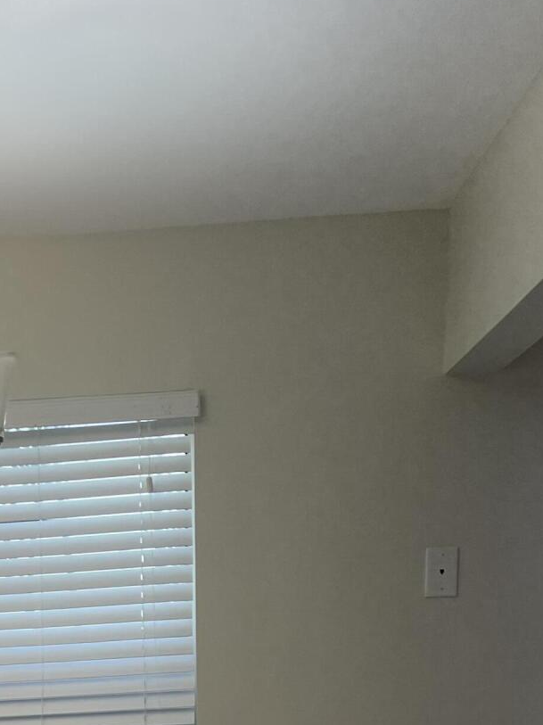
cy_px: 864
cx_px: 11
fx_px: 1340
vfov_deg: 26.9
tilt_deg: -5.9
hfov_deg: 22.1
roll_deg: +3.5
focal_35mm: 64
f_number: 1.6
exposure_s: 1/120
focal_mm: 4.2
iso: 64
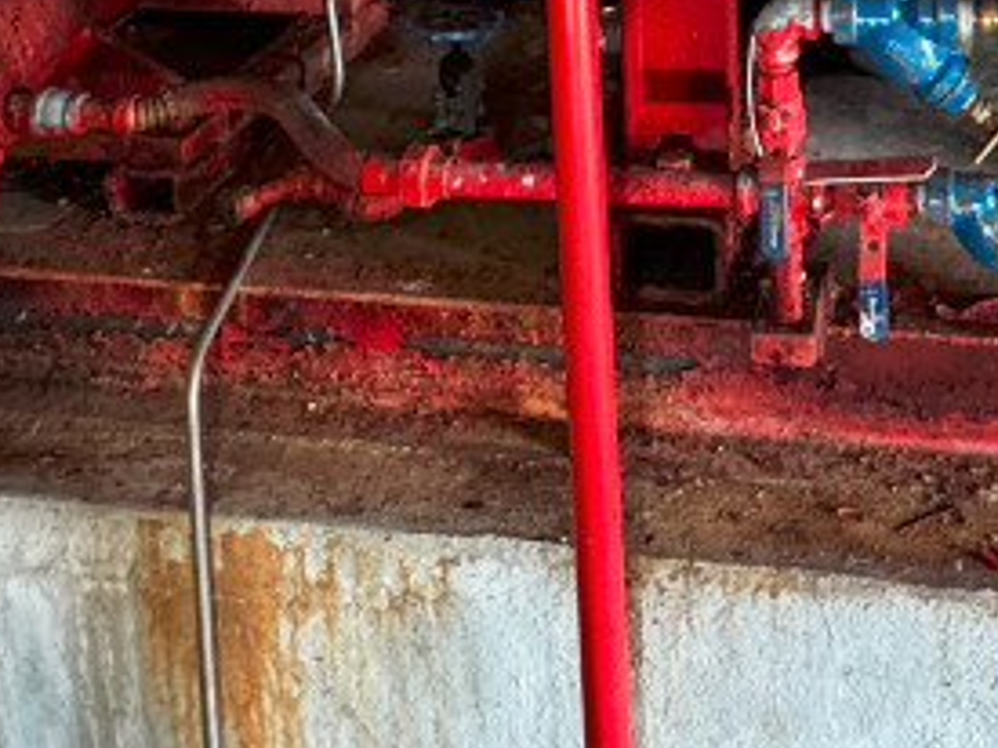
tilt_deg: -8.0
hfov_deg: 36.5
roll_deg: -0.2
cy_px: -320
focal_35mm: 51
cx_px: 769
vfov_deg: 23.7
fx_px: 1470
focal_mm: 2.22
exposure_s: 1/60
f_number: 2.2
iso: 500
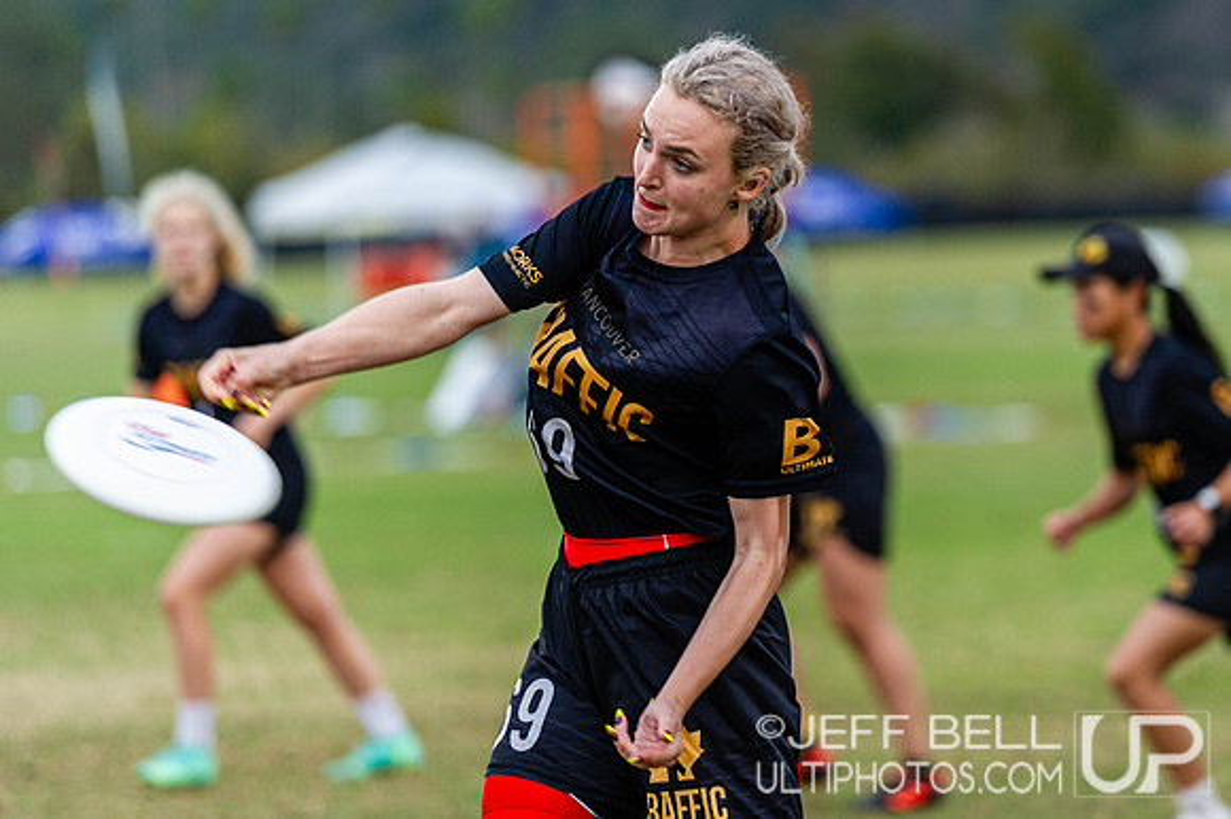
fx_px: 9302
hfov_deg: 7.6
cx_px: 822
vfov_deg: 5.0
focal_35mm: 272
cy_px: 362
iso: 800
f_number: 2.8
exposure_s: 1/1000
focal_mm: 200
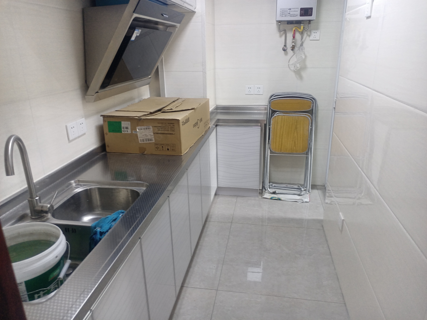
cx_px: 214
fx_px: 321
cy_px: 160
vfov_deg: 53.1
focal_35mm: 26
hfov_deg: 67.3
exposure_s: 1/30
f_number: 1.8
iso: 328
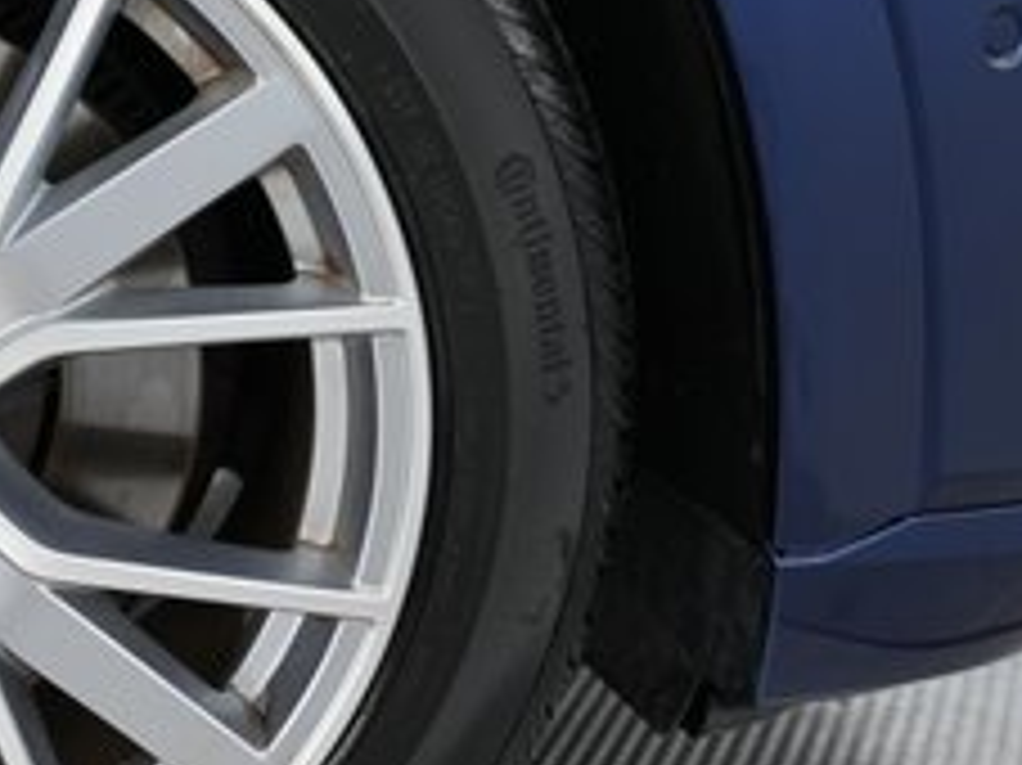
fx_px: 1918
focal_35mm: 65
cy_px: 310
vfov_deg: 22.5
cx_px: -117
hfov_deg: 27.2
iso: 500
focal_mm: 24
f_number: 2.8
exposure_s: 1/30
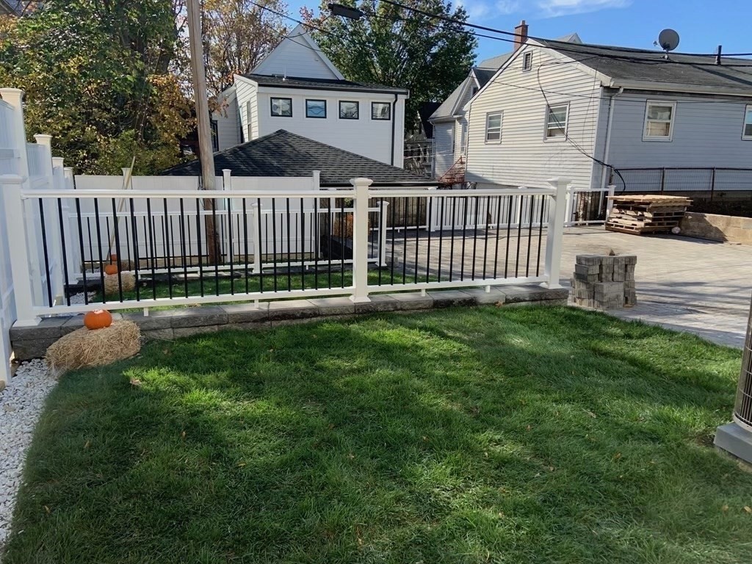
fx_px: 565
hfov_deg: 67.3
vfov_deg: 53.1
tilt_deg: -13.1
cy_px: 282
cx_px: 376
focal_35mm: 26
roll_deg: -1.0
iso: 25
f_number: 1.8
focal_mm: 4.25
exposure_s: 1/849
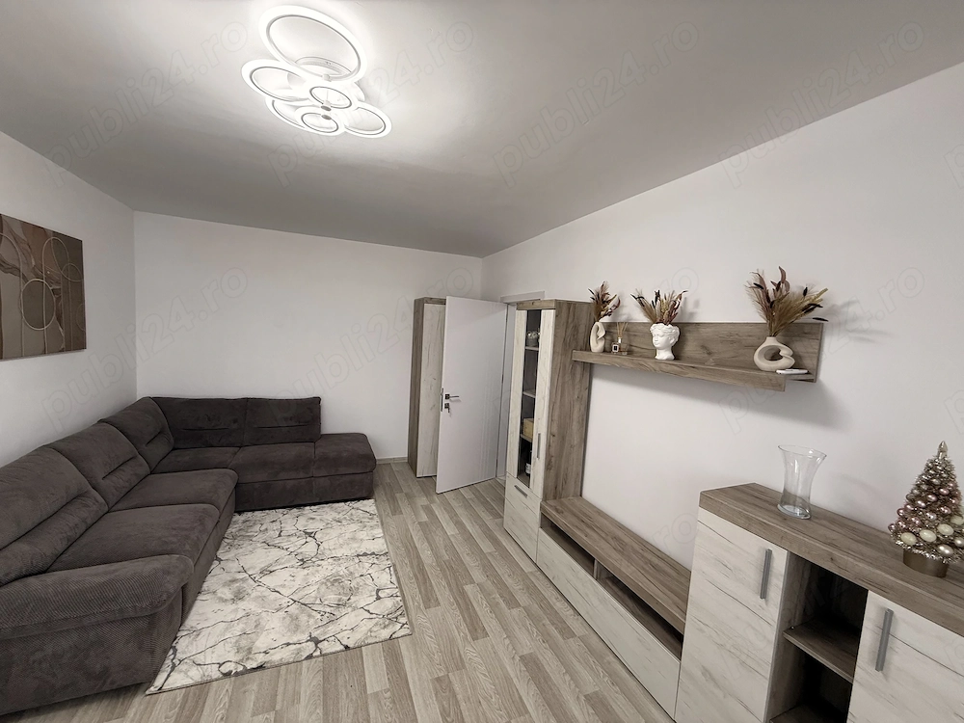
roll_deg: -3.2
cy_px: 362
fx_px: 390
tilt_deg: -4.2
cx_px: 482
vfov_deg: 85.7
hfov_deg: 102.1
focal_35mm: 14
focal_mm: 2.22
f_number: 2.2
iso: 160
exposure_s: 1/100
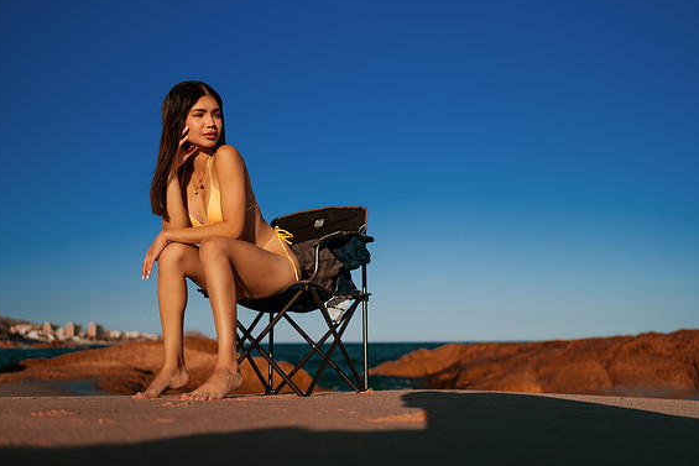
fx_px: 738
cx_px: 362
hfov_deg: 50.7
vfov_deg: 35.1
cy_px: 233
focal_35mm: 38
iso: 50
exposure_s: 1/5000
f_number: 1.8
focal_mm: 35
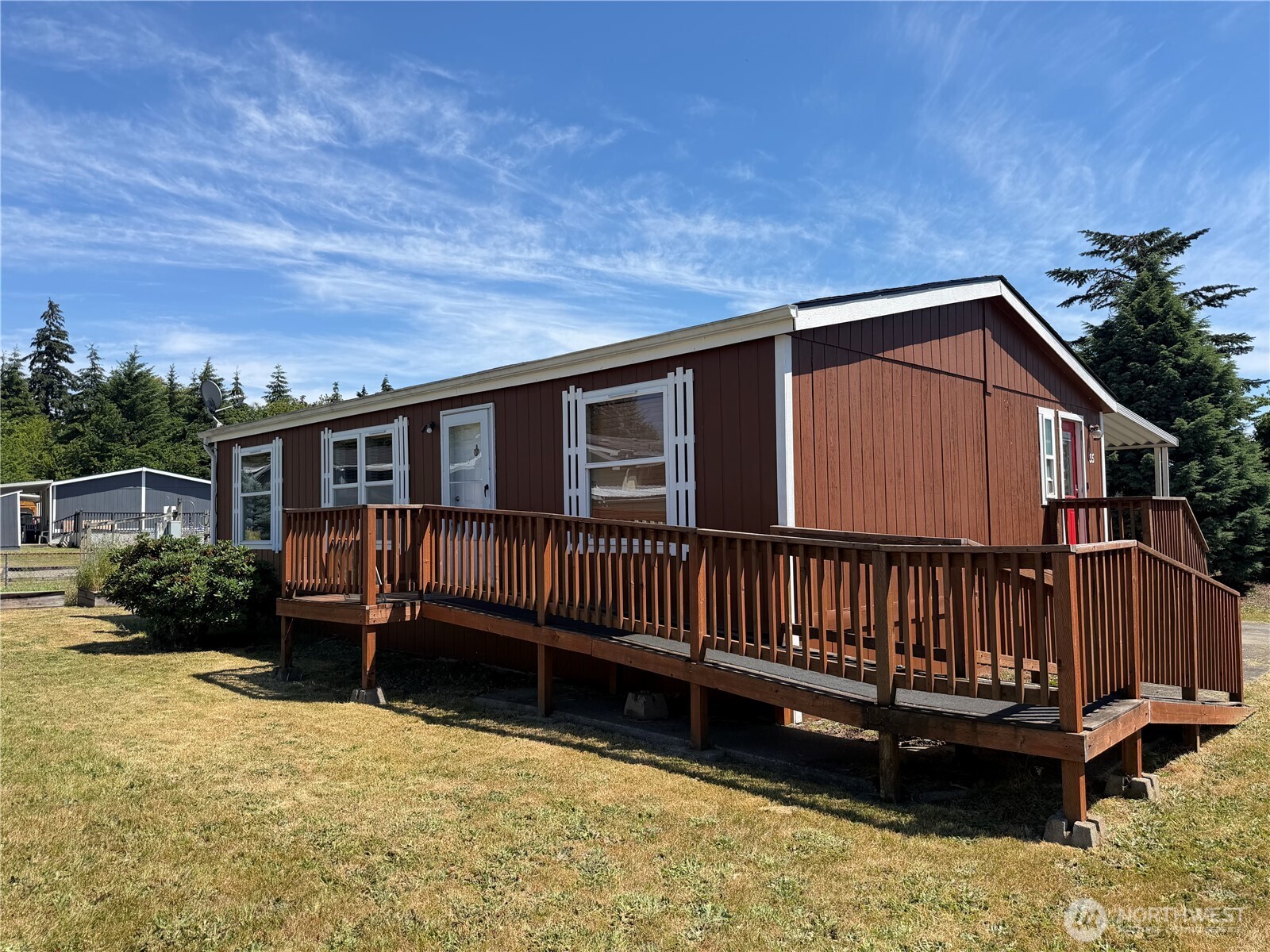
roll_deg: -0.2
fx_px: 881
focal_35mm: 24
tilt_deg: +2.2
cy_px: 476
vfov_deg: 56.8
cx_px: 635
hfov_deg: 71.6
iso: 80
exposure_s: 1/3953
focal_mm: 6.76
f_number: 1.78
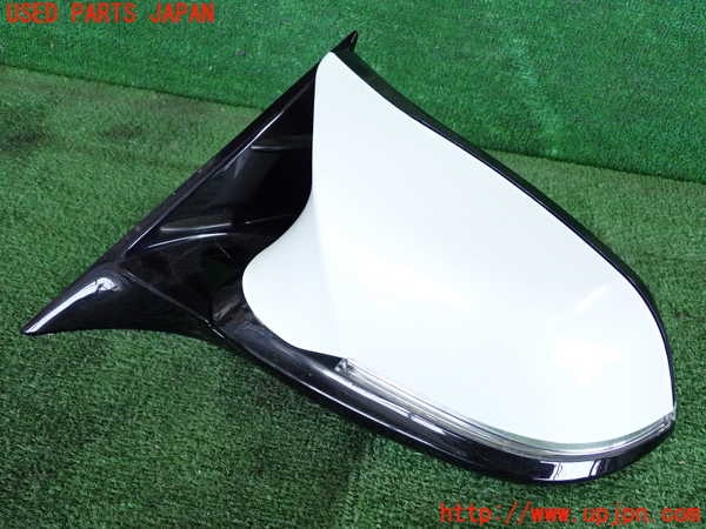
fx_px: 775
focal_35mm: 38
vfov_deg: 37.7
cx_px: 353
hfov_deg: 49.0
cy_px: 264
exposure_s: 1/125
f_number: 2.7
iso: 400
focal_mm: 6.83
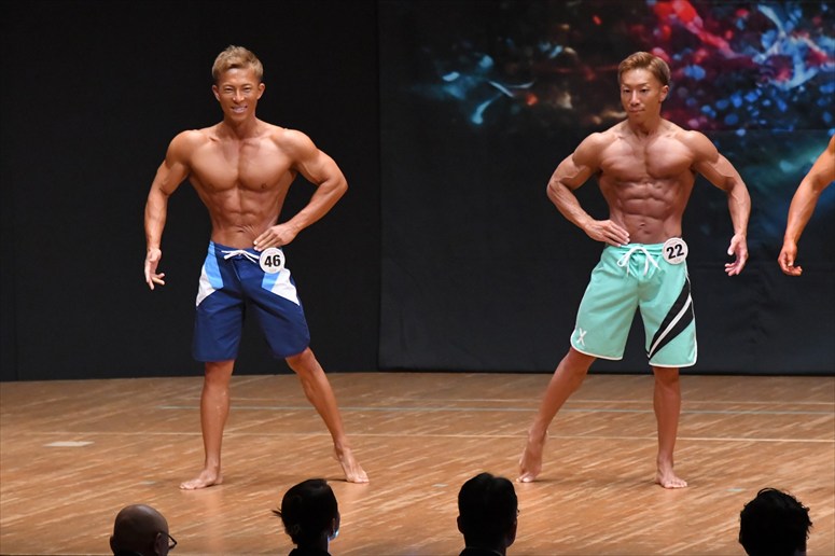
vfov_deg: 5.1
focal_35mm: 270
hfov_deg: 7.6
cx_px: 418
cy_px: 278
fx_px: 6260
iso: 8000
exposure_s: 1/400
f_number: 5.6
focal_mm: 180
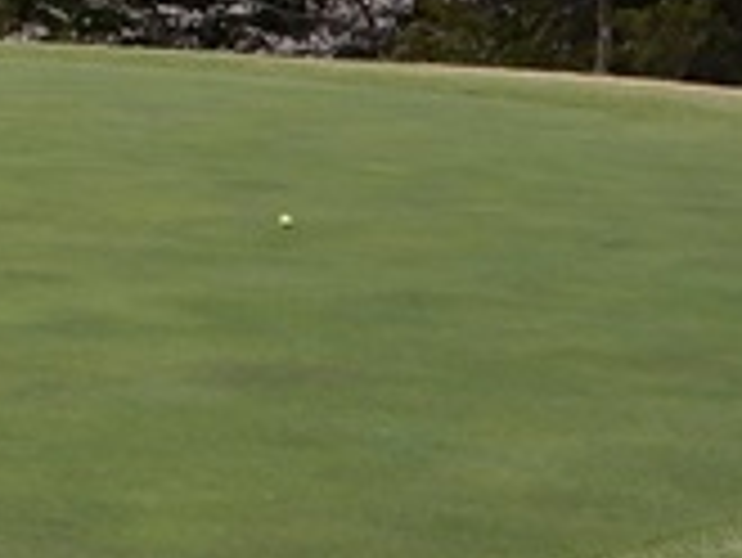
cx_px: -576
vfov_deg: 9.8
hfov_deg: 12.3
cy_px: -324
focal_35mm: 147
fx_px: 3153
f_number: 4
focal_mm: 6.8
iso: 80
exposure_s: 1/400
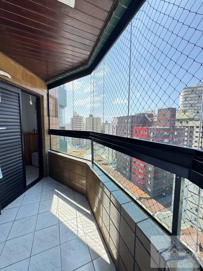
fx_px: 109
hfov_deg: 85.7
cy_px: 136
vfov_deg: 102.1
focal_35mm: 14
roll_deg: +0.1
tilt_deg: -5.3
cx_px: 102
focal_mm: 2.22
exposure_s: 1/221
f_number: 2.2
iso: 40
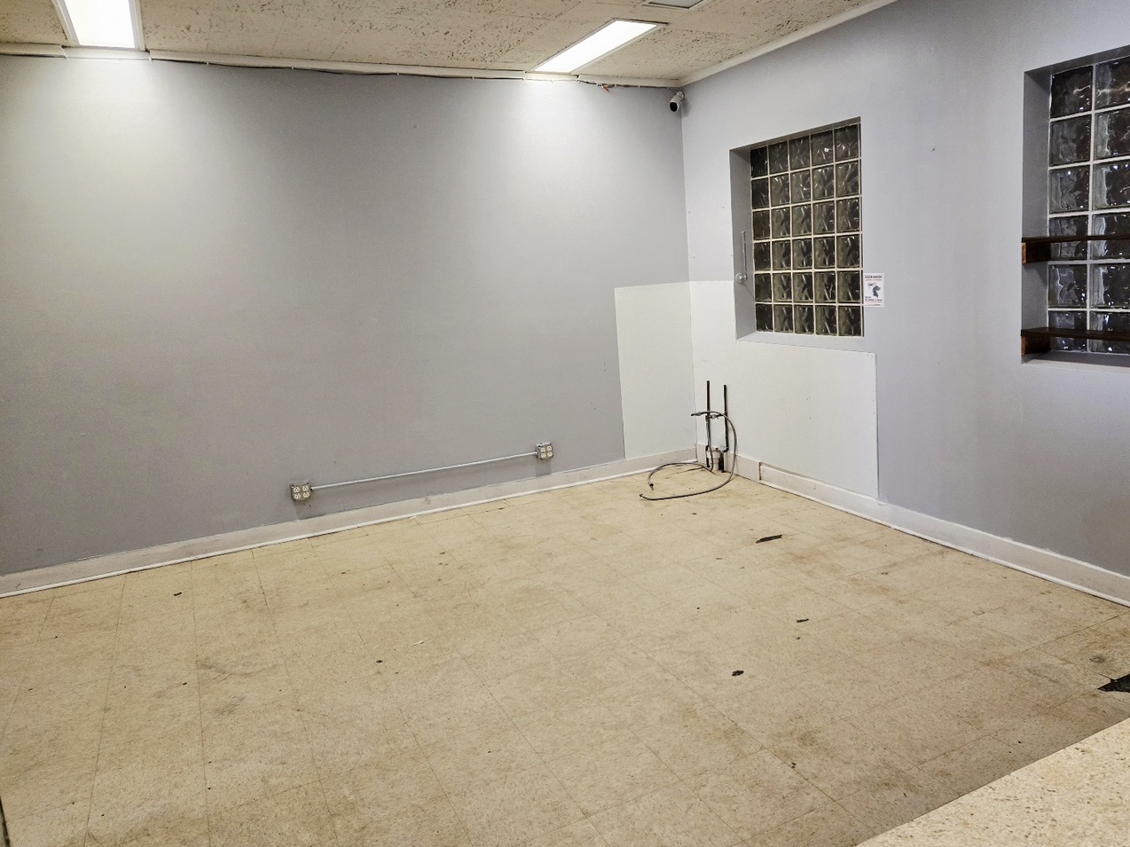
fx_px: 849
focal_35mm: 26
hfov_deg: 67.1
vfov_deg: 53.0
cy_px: 384
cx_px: 629
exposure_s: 1/120
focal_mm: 5.4
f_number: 1.8
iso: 500
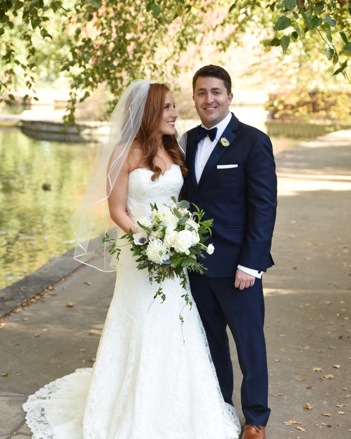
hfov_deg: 24.6
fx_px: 805
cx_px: 176
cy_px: 239
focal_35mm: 62
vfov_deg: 30.5
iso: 500
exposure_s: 1/640
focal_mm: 55
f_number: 2.8
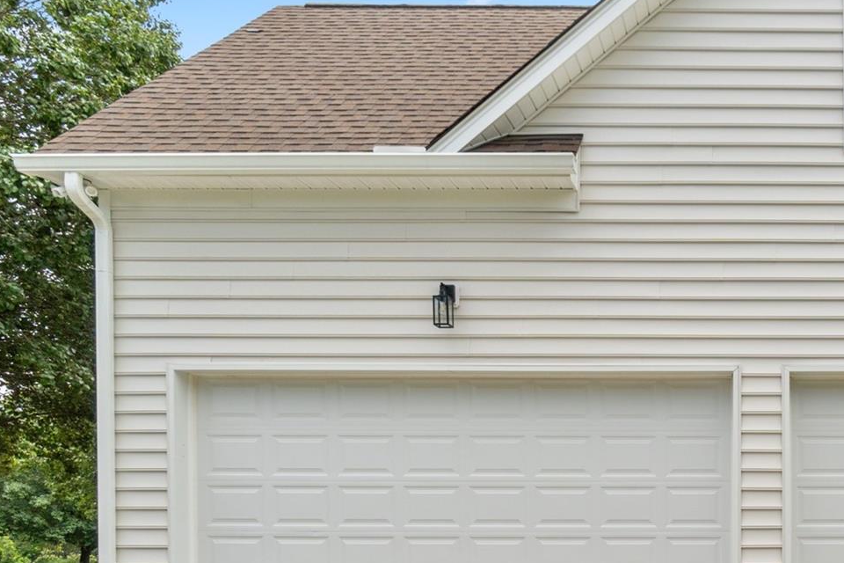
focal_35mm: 32
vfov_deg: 38.0
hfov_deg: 51.4
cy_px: 521
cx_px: 768
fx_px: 750
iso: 100
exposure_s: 1/400
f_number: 7.1
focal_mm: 10
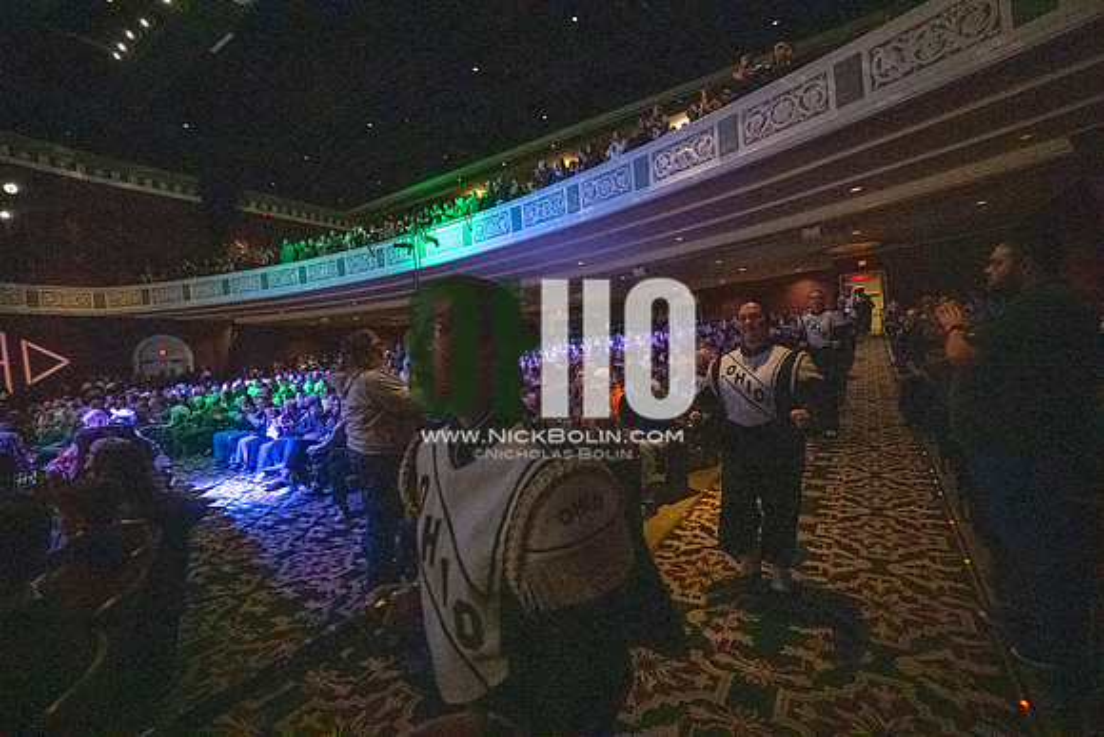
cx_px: 552
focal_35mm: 16
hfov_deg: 98.5
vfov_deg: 75.5
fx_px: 475
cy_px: 368
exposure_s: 1/500
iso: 32254
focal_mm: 15.5
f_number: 4
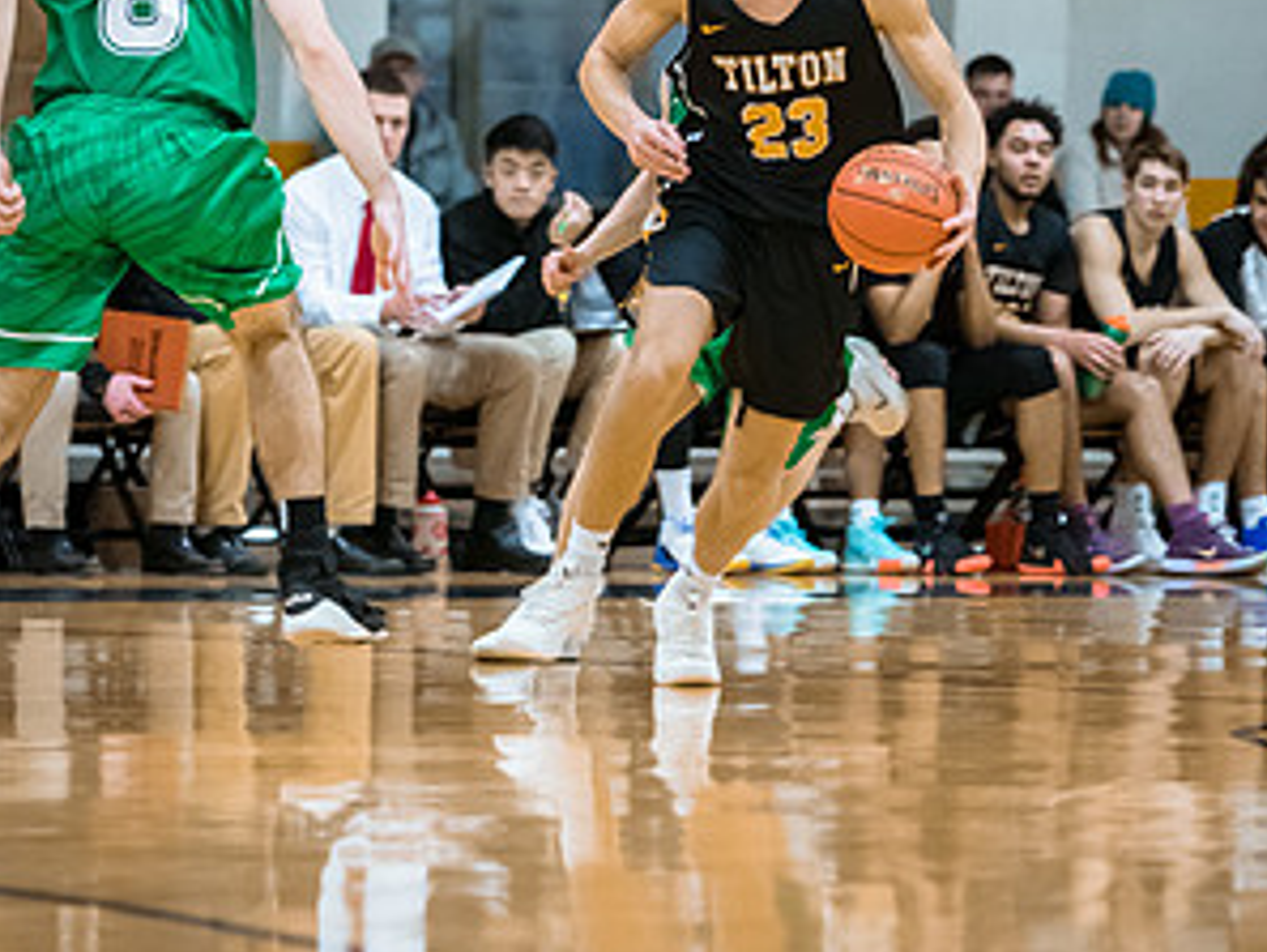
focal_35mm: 295
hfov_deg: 6.7
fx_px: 10802
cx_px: 636
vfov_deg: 5.0
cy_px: 154
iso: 3200
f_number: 2.8
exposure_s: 1/400
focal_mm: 135
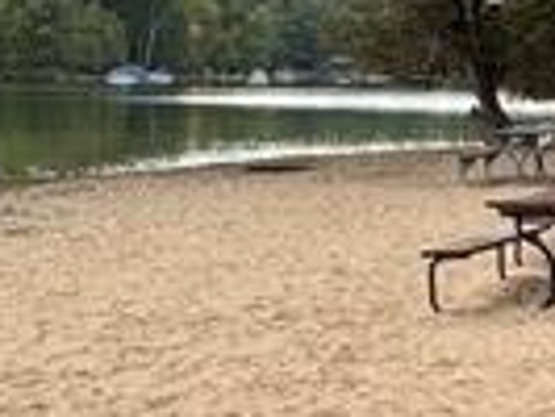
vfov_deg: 13.7
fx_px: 1733
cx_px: 785
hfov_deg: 16.8
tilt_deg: -3.2
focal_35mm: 108
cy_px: 163
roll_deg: -2.6
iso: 40
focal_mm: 2.22
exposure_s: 1/401
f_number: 2.2
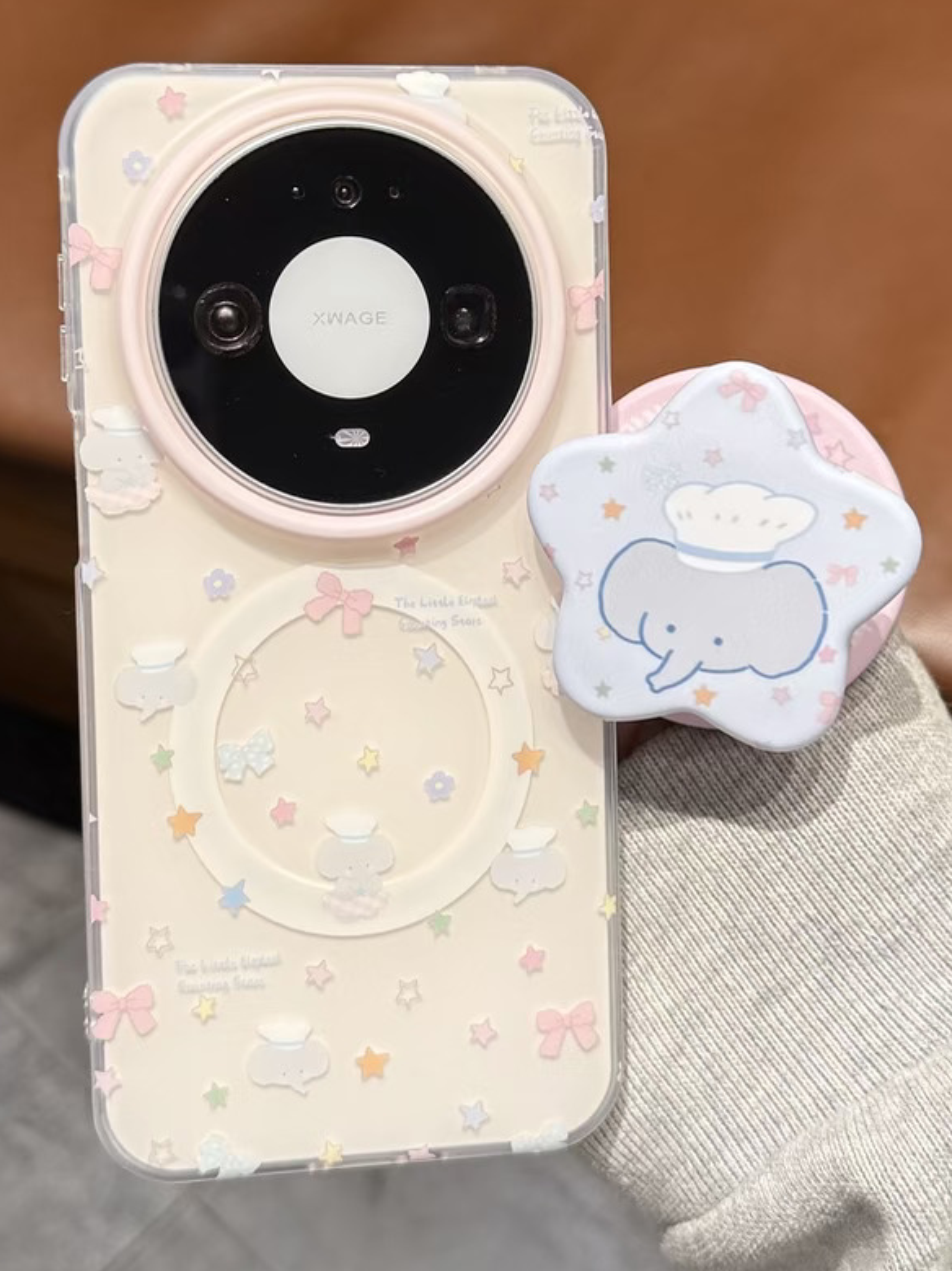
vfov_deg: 69.4
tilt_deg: -46.0
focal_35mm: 25
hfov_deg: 54.8
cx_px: 461
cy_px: 618
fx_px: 918
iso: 200
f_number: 1.78
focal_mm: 6.76
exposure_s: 1/100
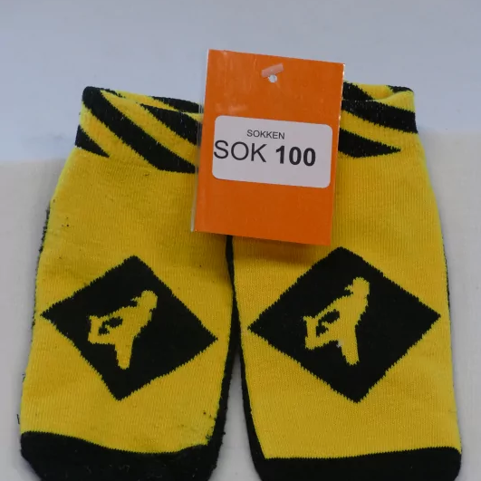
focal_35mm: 210
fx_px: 3301
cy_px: 294
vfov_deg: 8.3
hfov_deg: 8.3
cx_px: 240
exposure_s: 1/100
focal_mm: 59.97
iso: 500
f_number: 3.9
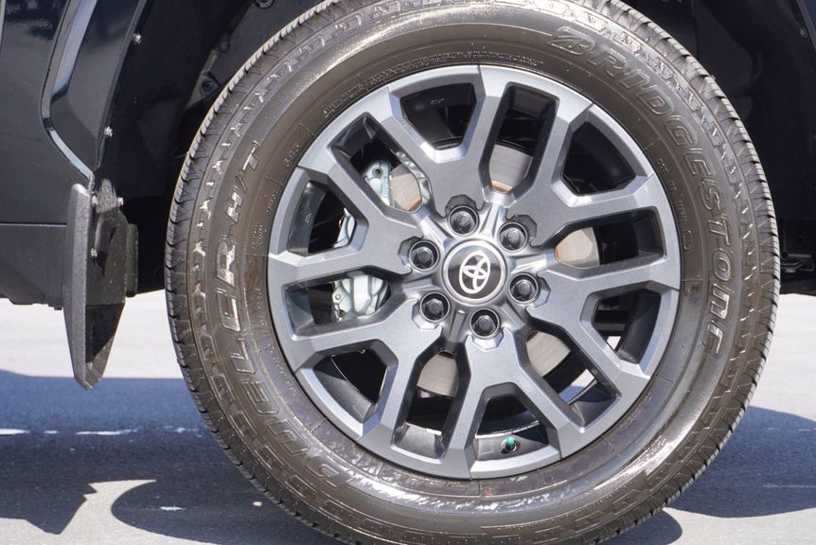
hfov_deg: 24.7
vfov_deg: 16.7
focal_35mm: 82
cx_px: 476
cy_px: 245
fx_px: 1860
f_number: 6.3
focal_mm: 46
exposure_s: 1/100
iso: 100
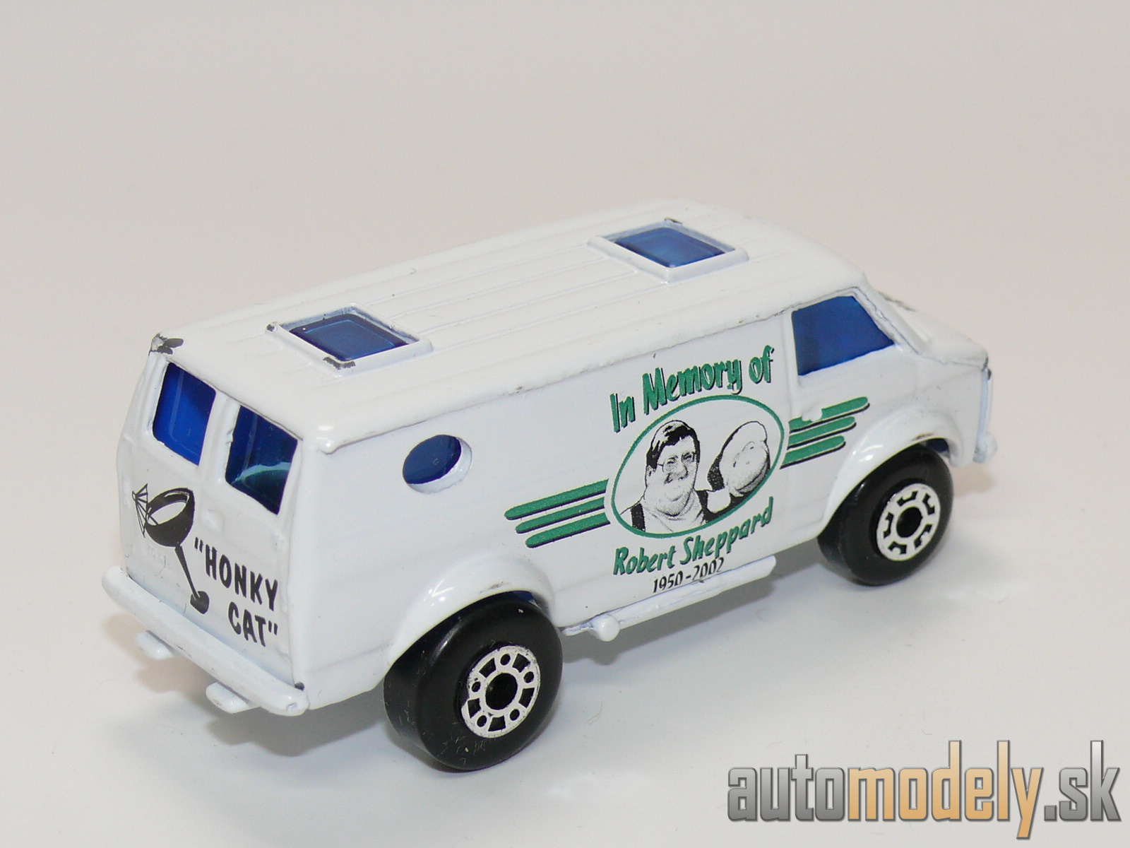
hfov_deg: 17.9
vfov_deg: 13.5
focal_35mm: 110
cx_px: 565
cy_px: 424
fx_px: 3591
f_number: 4
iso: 100
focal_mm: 14
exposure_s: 1/30
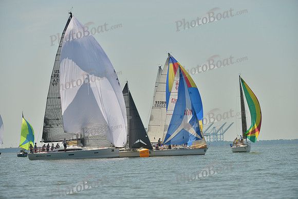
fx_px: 1656
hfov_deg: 10.3
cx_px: 149
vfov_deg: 6.9
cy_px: 100
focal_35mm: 200
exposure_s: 1/1600
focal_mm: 200
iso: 200
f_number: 6.3
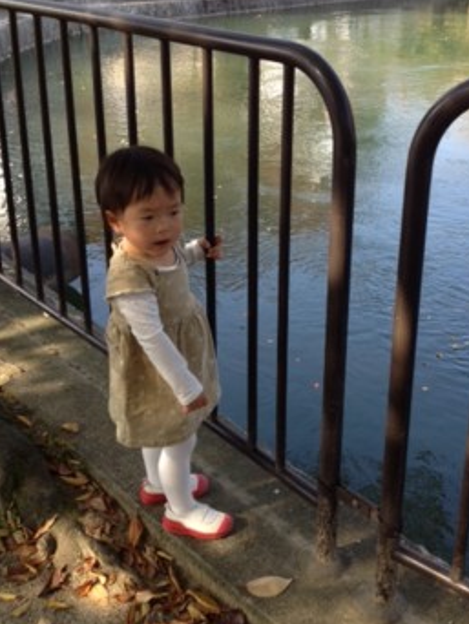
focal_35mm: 46
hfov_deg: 31.3
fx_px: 830
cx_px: 307
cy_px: 248
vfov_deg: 41.0
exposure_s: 1/238
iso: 50
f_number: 2.4
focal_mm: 4.28
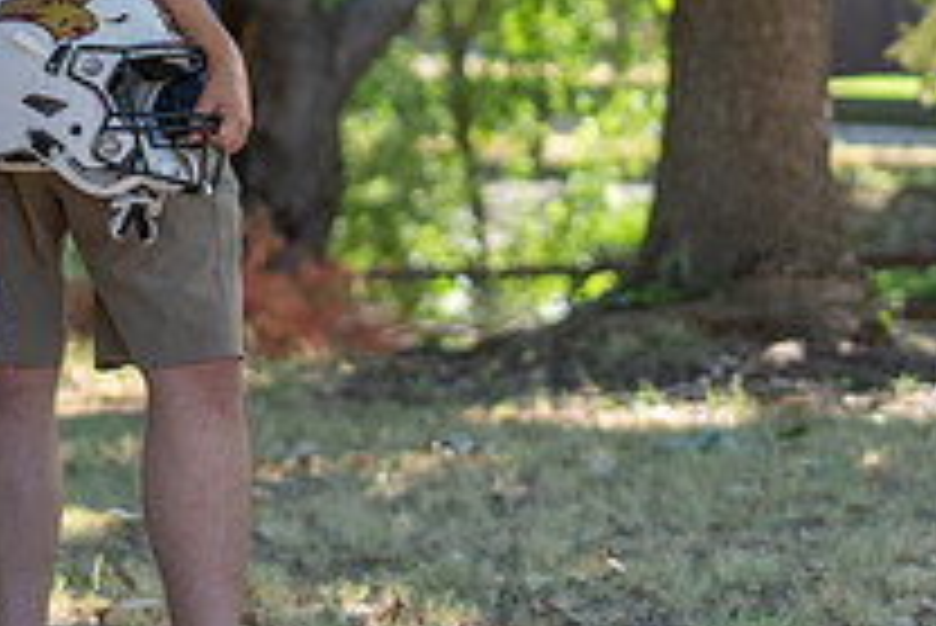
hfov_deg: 10.4
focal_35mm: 195
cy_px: 137
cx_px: -81
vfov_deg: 7.0
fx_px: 5073
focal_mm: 70
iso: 160
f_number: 2.8
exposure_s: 1/320
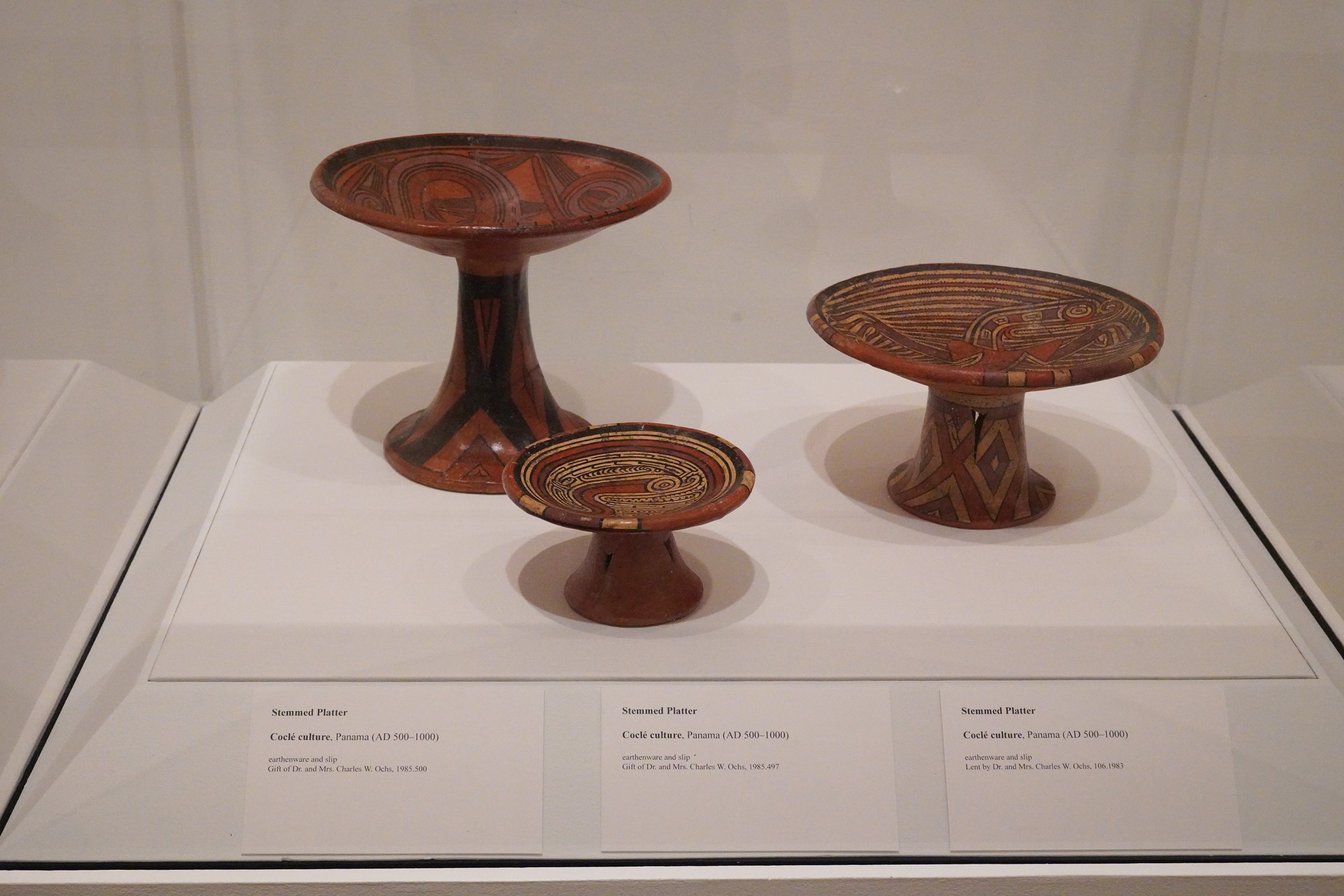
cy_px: 448
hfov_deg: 36.2
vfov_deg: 24.6
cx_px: 672
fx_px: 2053
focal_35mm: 55
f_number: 11
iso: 12800
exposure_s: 1/100
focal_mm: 55
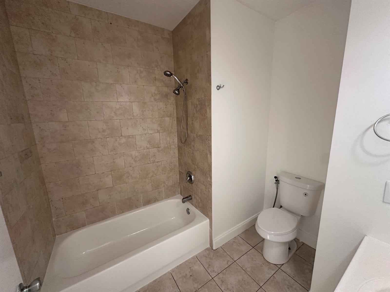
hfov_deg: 102.1
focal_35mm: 14
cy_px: 146
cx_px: 195
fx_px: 158
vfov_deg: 85.7
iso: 320
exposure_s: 1/120
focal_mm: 2.22
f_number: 2.2
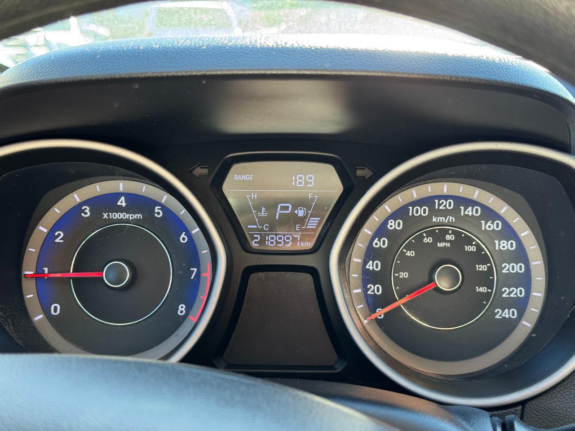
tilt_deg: -14.2
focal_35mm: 48
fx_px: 797
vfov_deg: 30.3
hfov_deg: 39.7
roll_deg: +1.8
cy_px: 216
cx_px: 288
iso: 100
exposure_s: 1/76
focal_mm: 6.76
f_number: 1.78
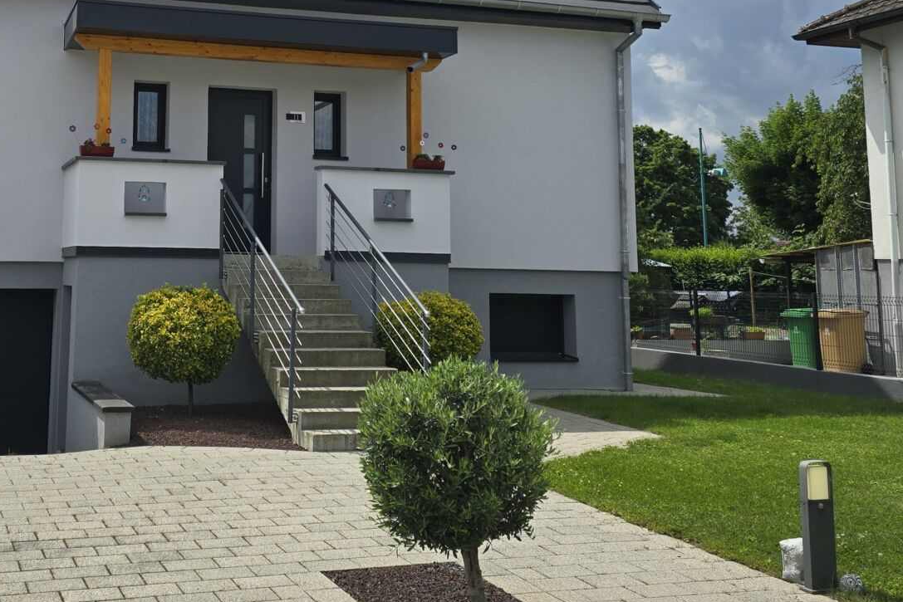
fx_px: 1104
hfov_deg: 43.1
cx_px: 225
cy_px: 125
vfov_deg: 29.8
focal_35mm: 44
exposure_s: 1/1513
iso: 12
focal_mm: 6.3
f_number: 1.7
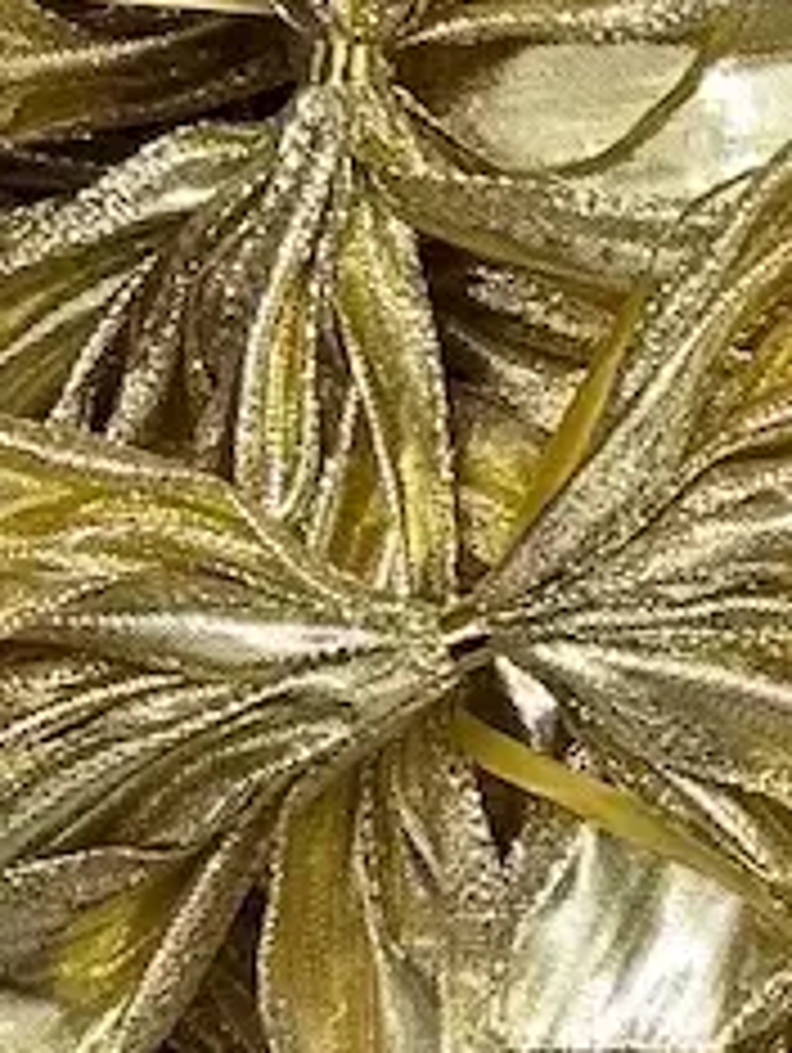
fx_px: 2162
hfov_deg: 19.9
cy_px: 981
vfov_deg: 26.3
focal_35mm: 71
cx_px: 864
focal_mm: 5.7
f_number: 1.5
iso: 100
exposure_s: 1/50
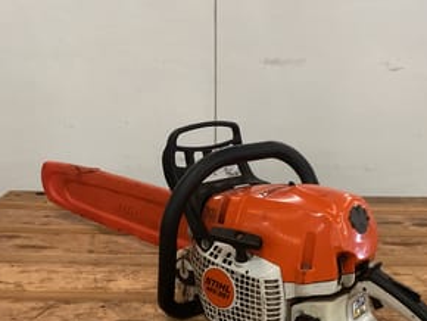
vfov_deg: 28.3
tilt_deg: -23.6
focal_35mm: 50
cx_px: 250
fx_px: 617
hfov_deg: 38.0
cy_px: 275
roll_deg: -1.3
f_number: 1.8
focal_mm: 3
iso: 320
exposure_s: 1/33
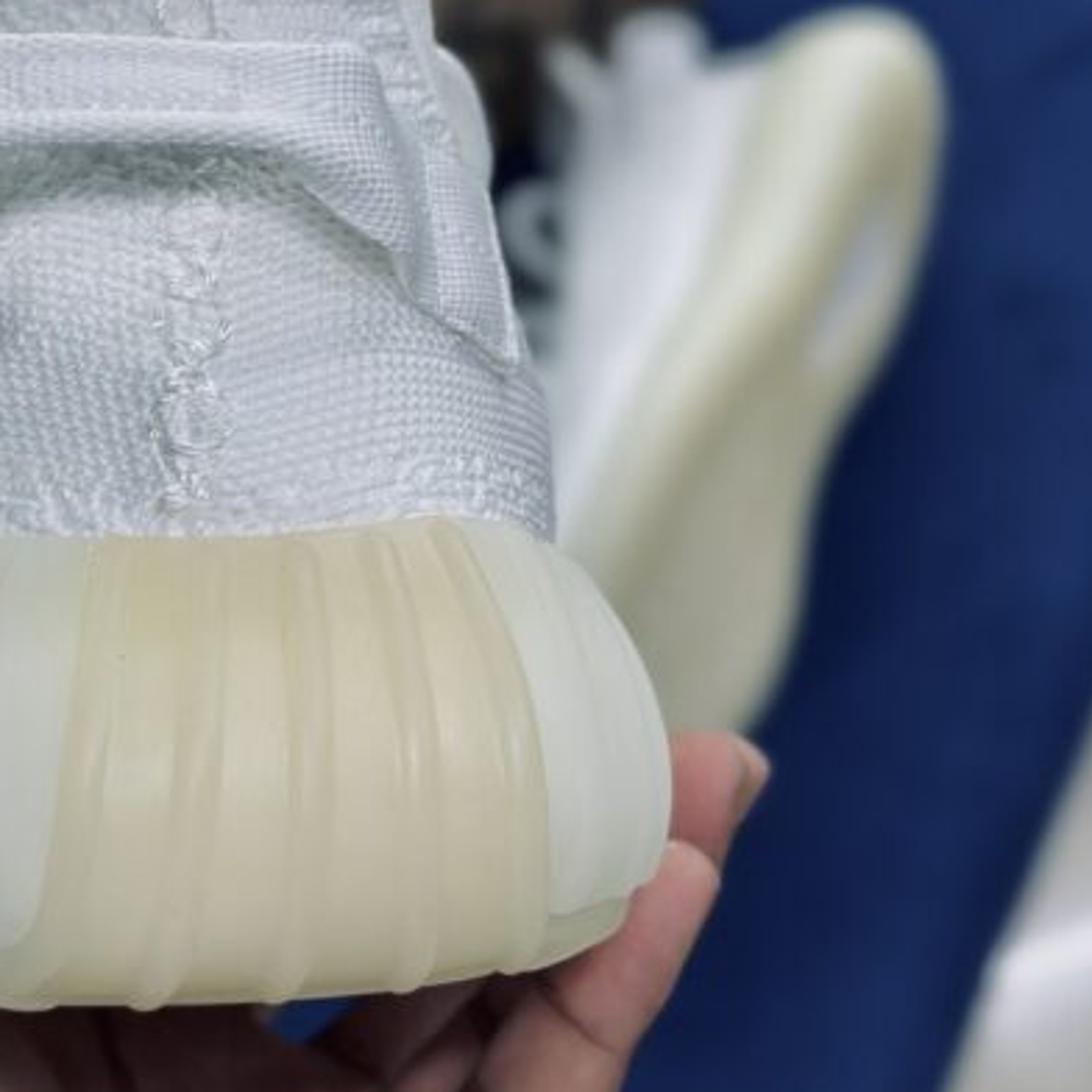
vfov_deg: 17.2
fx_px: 3605
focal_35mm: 101
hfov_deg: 17.1
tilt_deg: -50.9
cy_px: 327
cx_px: 187
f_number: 1.78
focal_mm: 6.86
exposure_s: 1/150
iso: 64
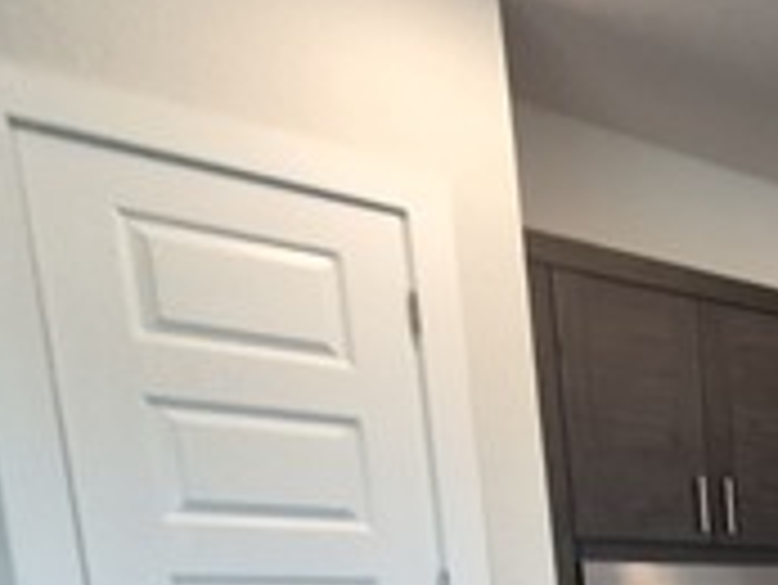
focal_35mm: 48
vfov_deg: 25.8
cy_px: 765
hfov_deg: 24.7
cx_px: 1291
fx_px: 1080
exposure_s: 1/60
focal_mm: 1.74
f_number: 2.2
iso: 250
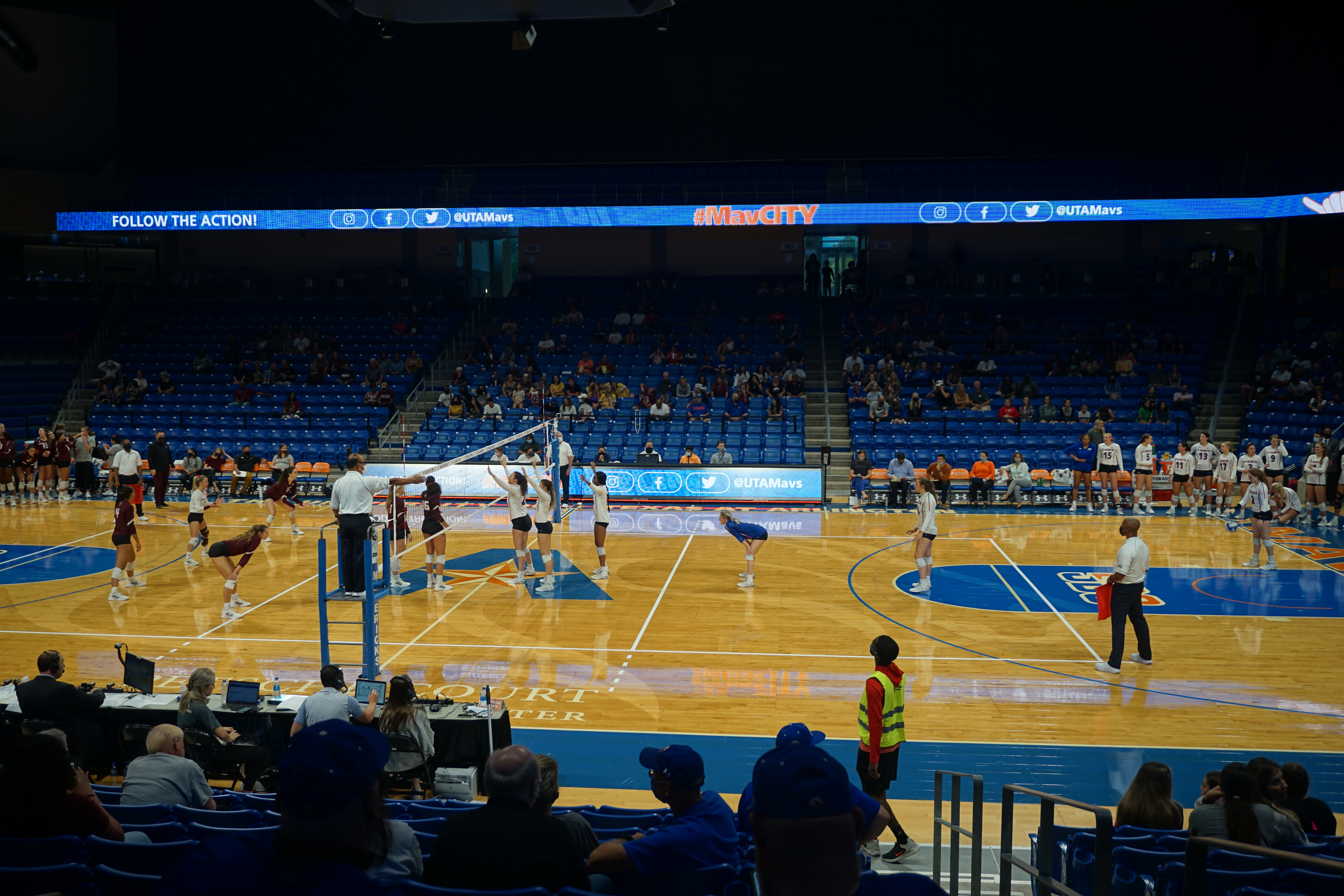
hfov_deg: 57.2
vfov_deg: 40.0
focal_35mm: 33
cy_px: 448
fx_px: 1232
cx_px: 672
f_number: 4
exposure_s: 1/60
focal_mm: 22
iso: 100
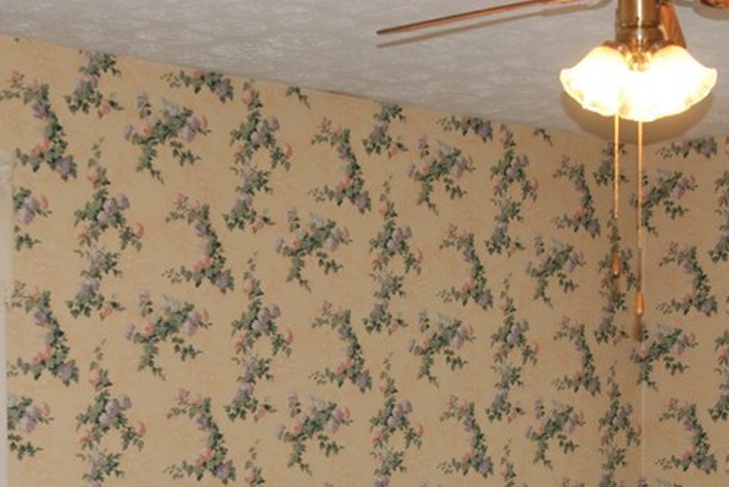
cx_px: 501
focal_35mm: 96
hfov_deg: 21.1
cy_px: 544
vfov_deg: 14.0
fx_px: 1946
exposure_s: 1/60
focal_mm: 28
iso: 400
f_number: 4
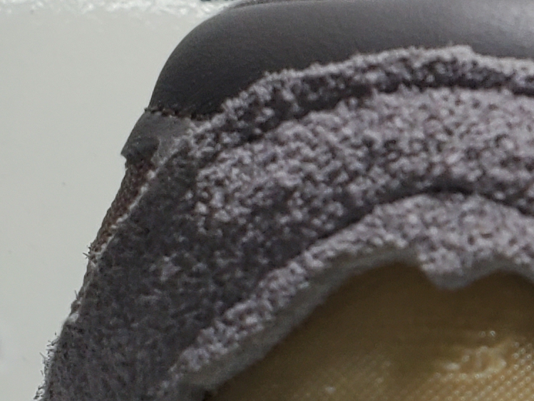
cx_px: 860
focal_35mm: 140
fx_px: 2160
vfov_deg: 10.5
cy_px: 448
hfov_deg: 13.1
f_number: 1.5
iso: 50
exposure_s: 1/252
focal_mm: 4.3
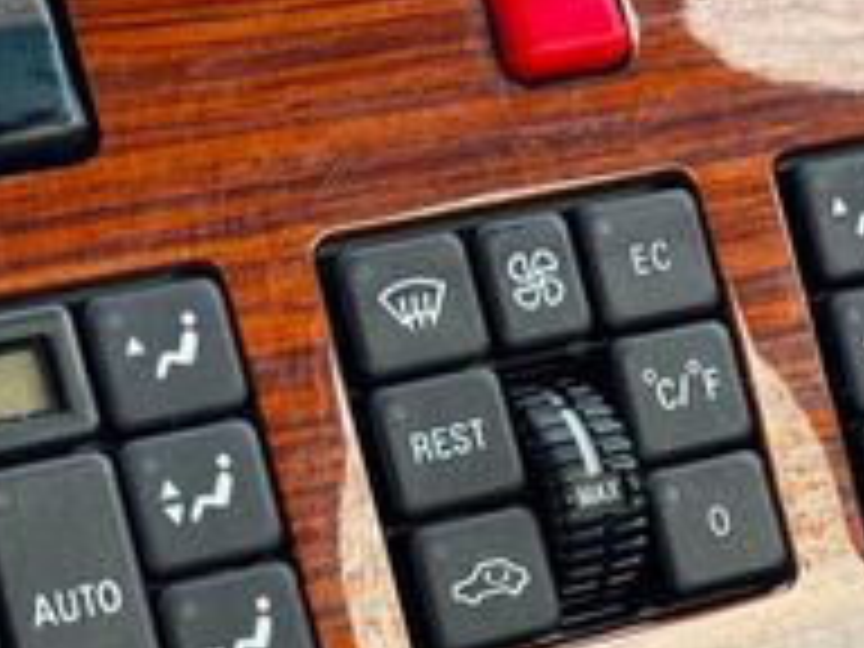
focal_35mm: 160
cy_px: 554
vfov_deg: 9.2
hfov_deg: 12.2
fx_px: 3994
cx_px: 891
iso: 50
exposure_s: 1/214
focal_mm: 6.76
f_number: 1.78
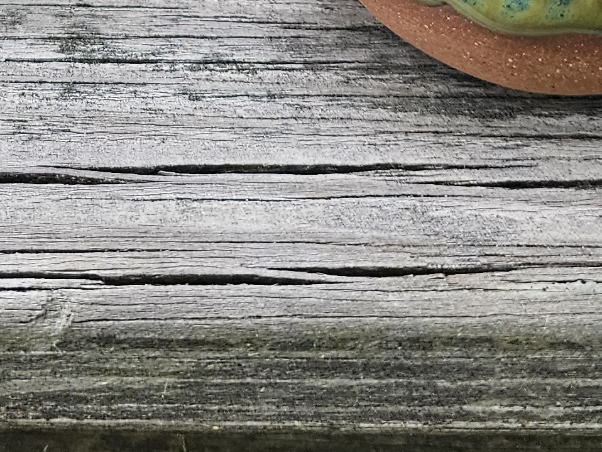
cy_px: -425
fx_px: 1670
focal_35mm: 96
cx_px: 21
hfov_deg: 19.9
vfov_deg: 13.4
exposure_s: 1/225
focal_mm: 6.3
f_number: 1.7
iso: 20
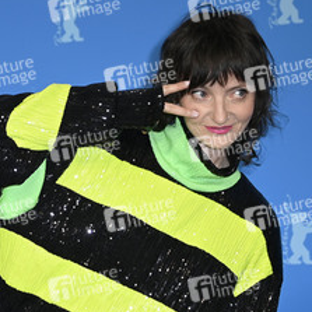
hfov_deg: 13.0
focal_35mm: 134
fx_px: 1366
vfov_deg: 13.0
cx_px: 103
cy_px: 180
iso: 800
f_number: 5
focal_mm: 78
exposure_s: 1/200
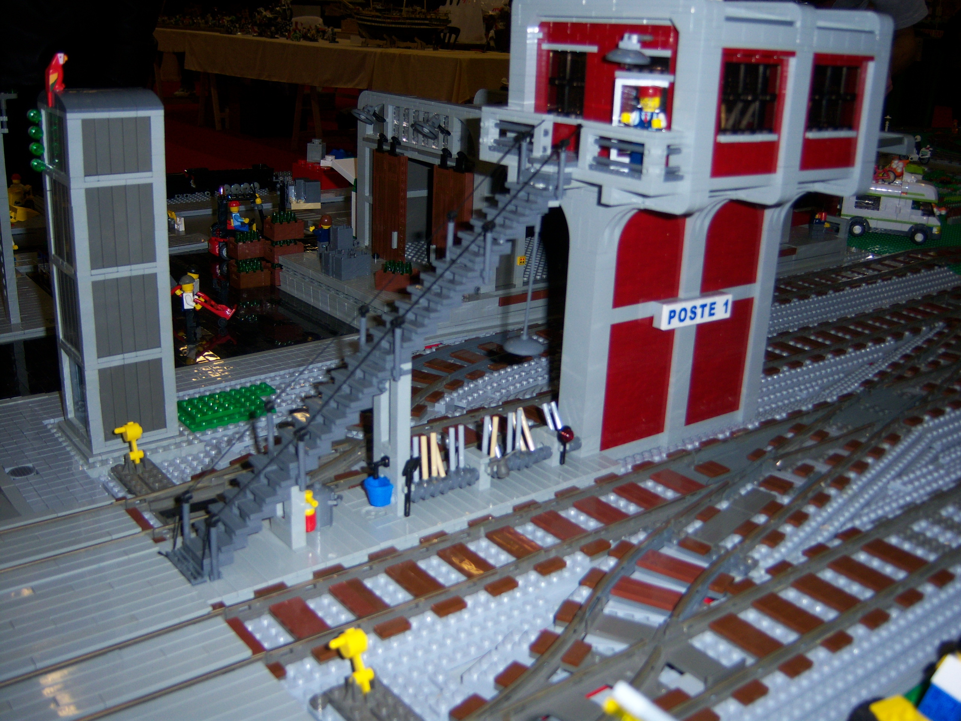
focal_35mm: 36
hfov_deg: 51.4
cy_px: 360
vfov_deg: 39.7
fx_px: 999
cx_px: 480
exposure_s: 1/60
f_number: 2.8
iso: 80
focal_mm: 7.5
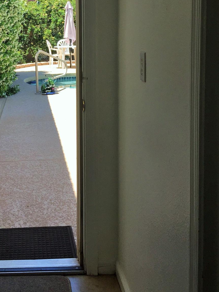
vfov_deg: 37.0
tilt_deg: -4.8
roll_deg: +0.6
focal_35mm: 50
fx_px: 422
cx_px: 33
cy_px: 63
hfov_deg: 28.3
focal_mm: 4.15
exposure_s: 1/942
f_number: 2.2
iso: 40
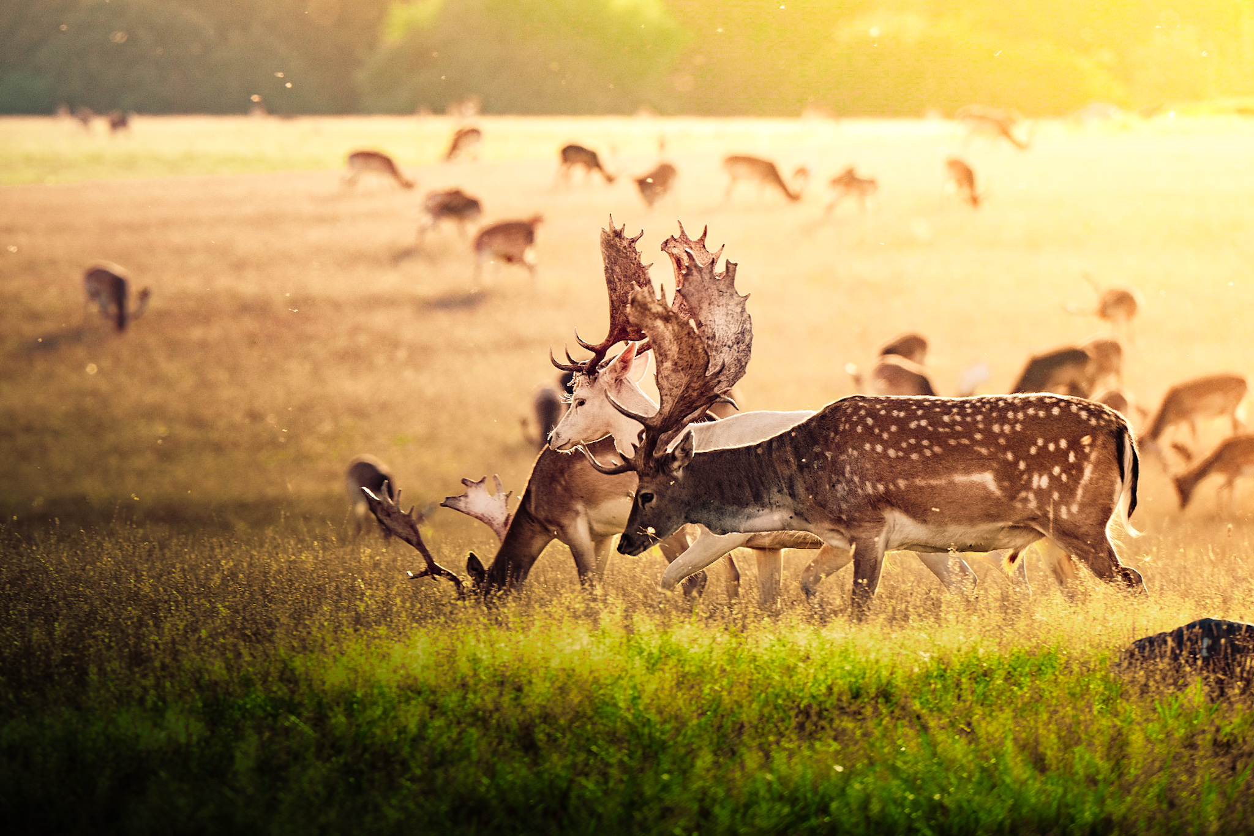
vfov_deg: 2.3
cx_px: 627
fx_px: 20897
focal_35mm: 600
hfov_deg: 3.4
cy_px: 418
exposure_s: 1/160
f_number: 8
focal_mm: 400
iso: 400
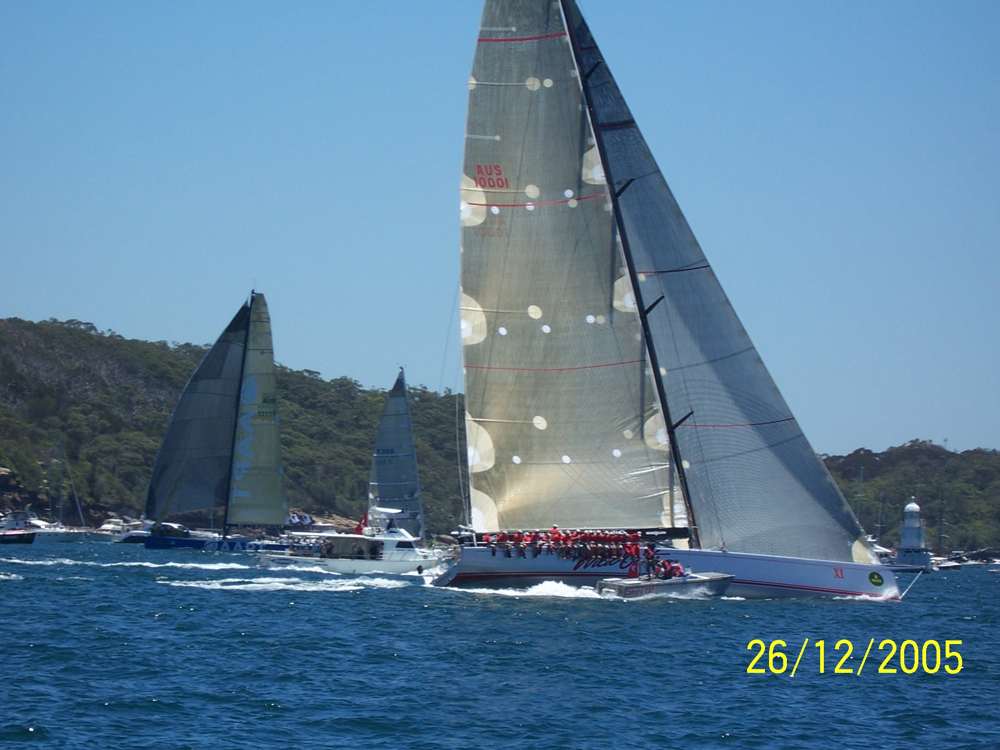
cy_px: 361
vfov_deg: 8.1
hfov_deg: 10.7
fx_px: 5315
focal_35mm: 184
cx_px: 497
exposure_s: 1/350
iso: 80
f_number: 6.7
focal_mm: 30
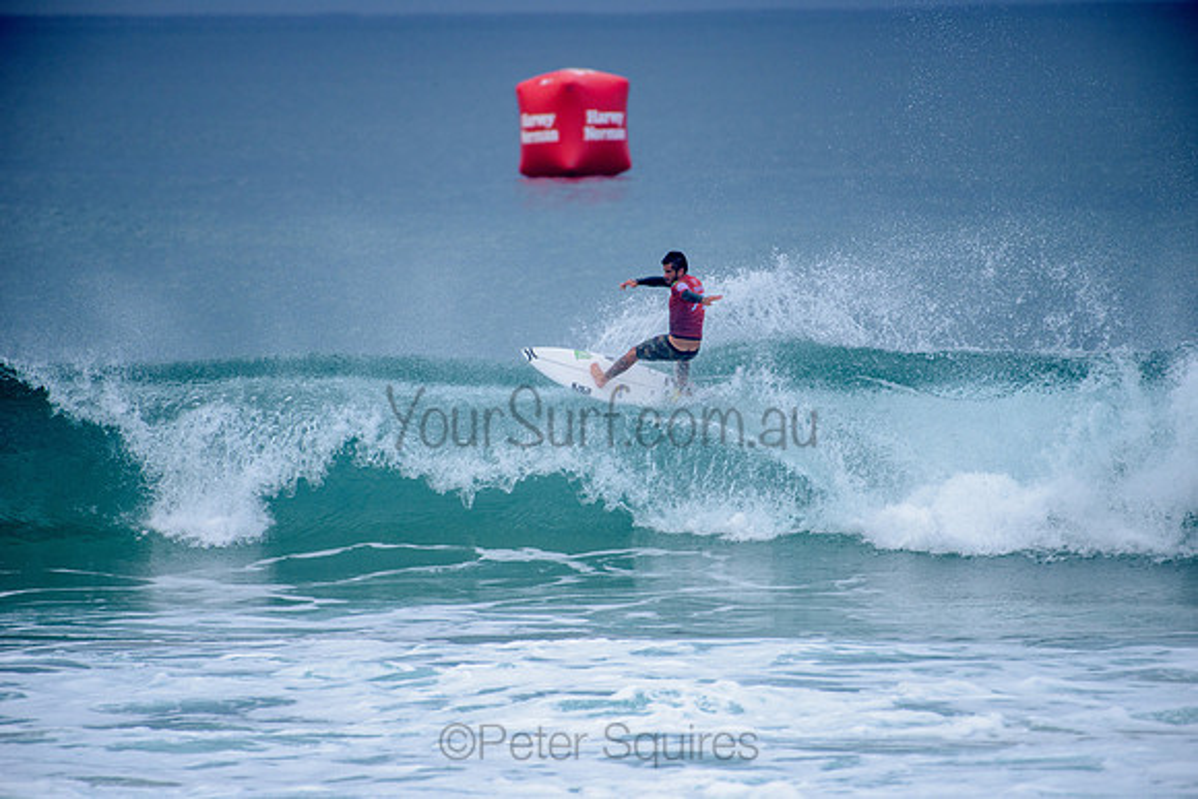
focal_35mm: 500
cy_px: 400
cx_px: 599
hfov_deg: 4.1
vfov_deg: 2.8
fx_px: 16642
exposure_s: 1/2000
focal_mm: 500
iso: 250
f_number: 5.6
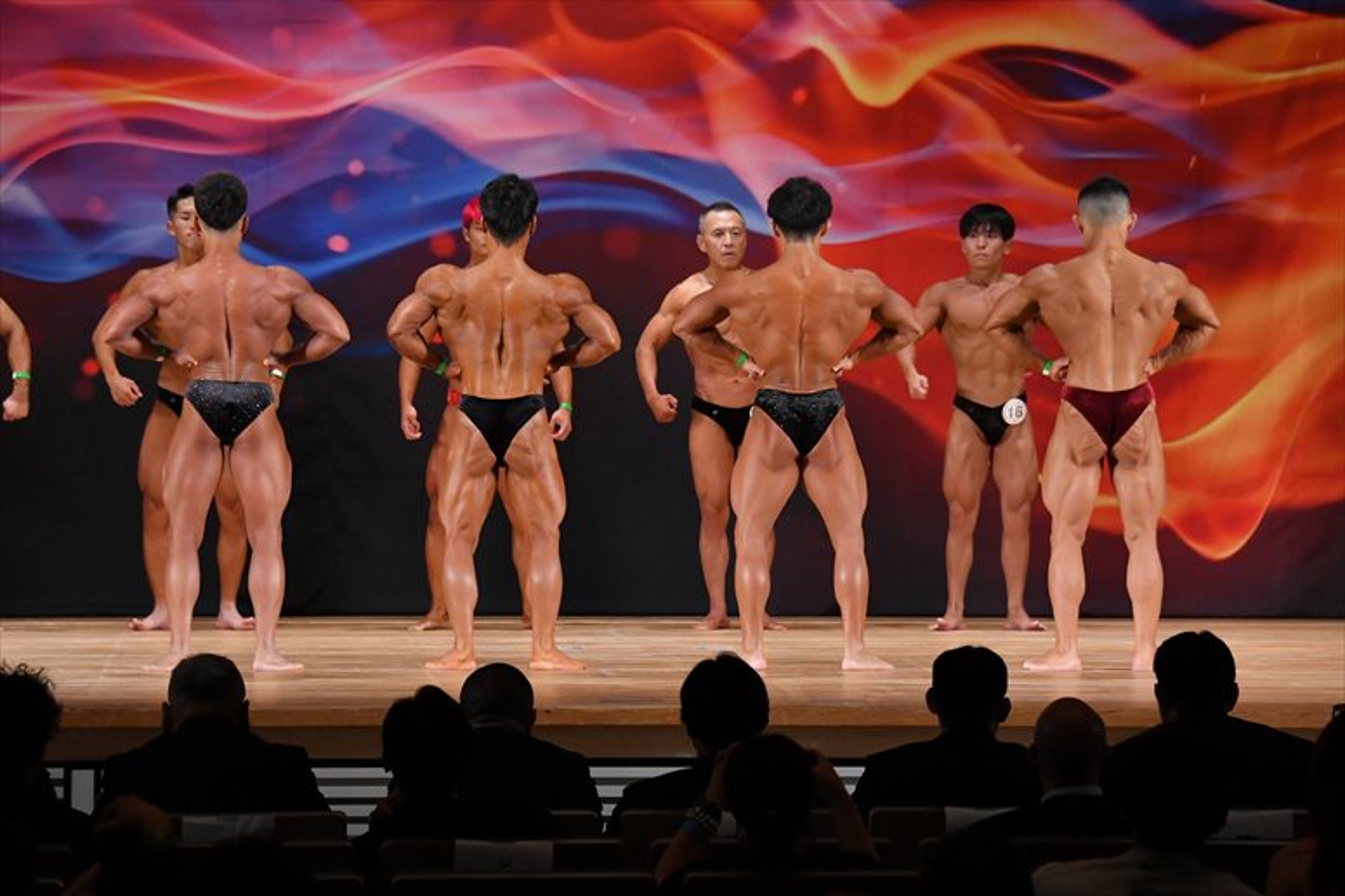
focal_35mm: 157
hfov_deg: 13.1
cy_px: 448
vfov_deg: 8.7
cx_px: 672
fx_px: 5863
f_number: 5.6
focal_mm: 105
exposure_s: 1/400
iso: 3200
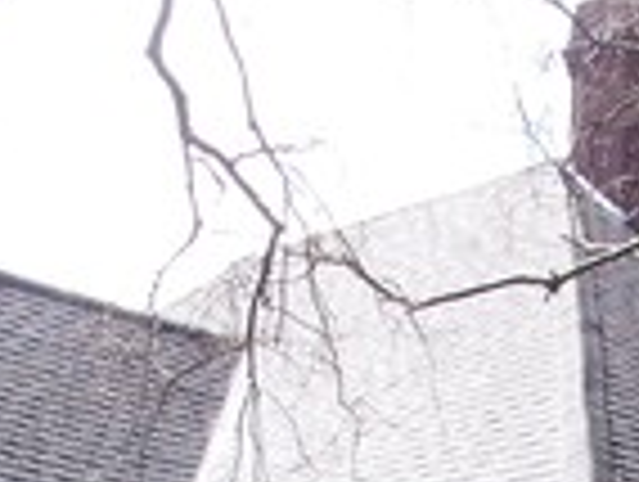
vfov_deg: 8.8
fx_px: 2996
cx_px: 594
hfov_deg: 12.1
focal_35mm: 162
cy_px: 910
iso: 64
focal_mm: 5.85
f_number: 5
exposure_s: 1/125
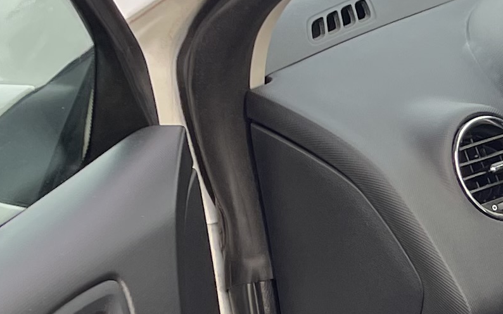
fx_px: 1919
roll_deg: -1.7
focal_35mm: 140
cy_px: 438
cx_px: 814
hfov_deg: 13.8
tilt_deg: -24.8
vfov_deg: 9.2
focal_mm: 4.2
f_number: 1.6
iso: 32
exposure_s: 1/123
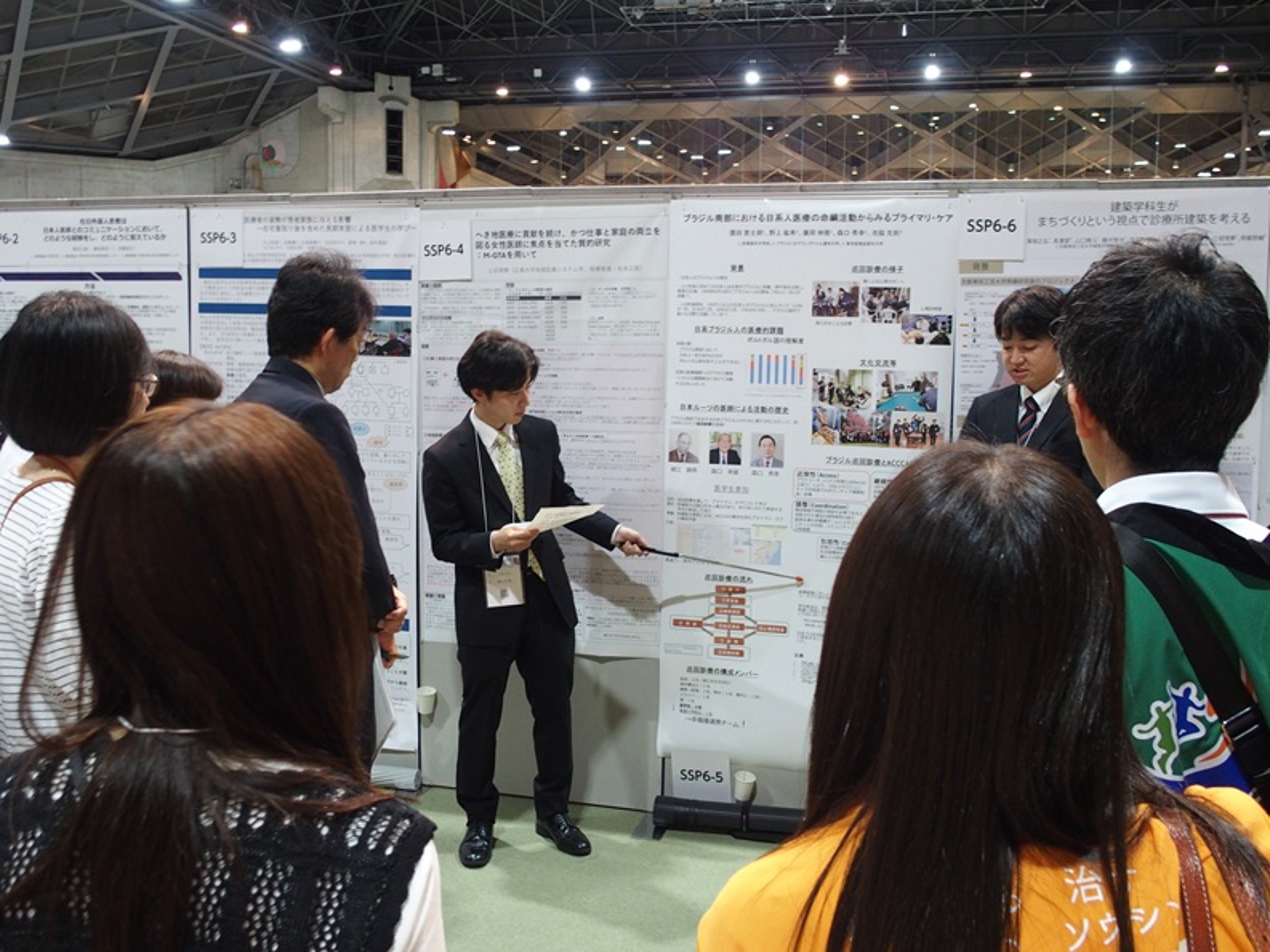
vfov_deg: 40.7
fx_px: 1284
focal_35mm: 35
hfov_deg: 52.6
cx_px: 635
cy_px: 476
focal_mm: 7.4
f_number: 2.8
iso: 320
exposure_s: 1/30
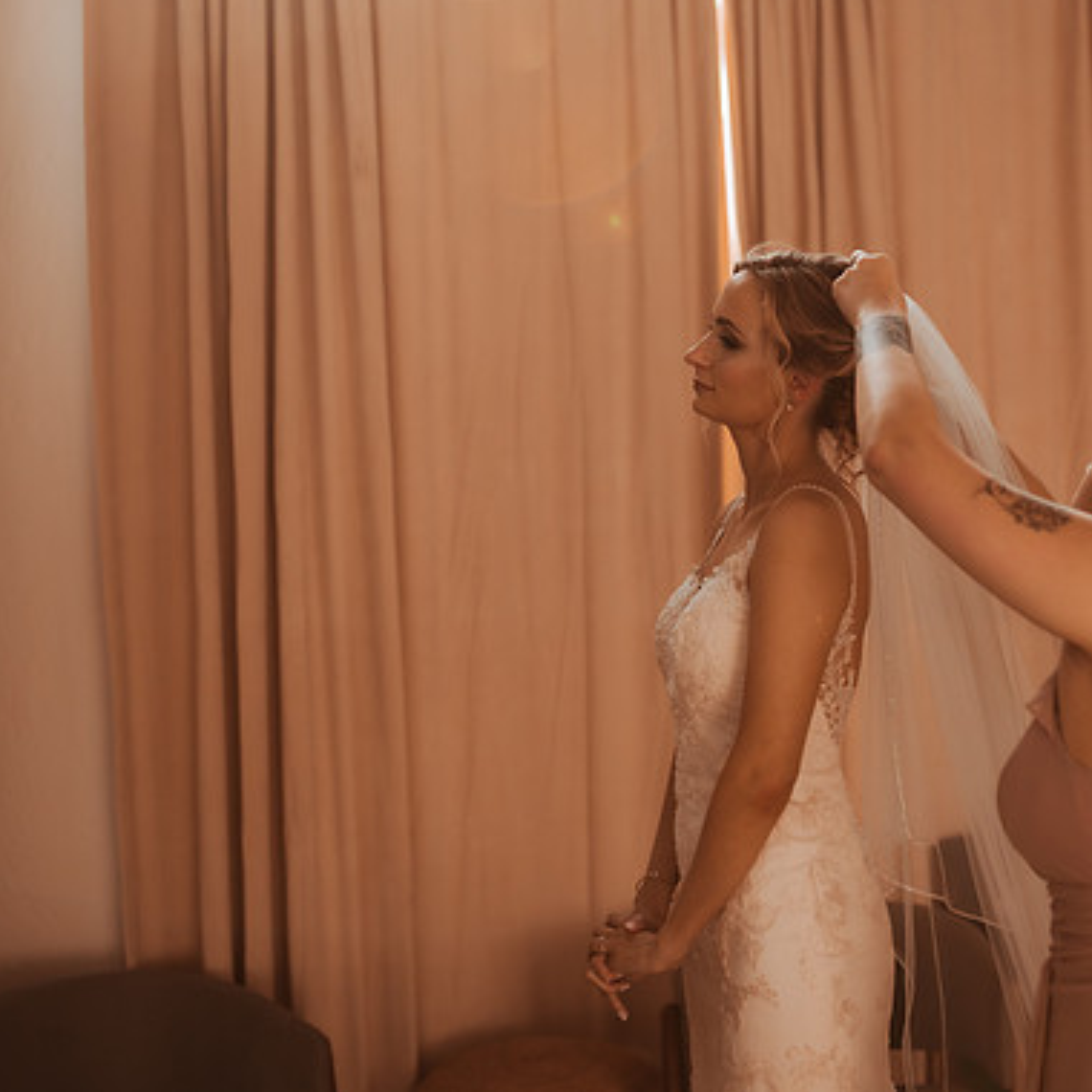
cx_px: 723
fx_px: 1892
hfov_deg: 32.0
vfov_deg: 32.1
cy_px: 465
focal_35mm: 53
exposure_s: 1/1600
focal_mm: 35
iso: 320
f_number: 1.8
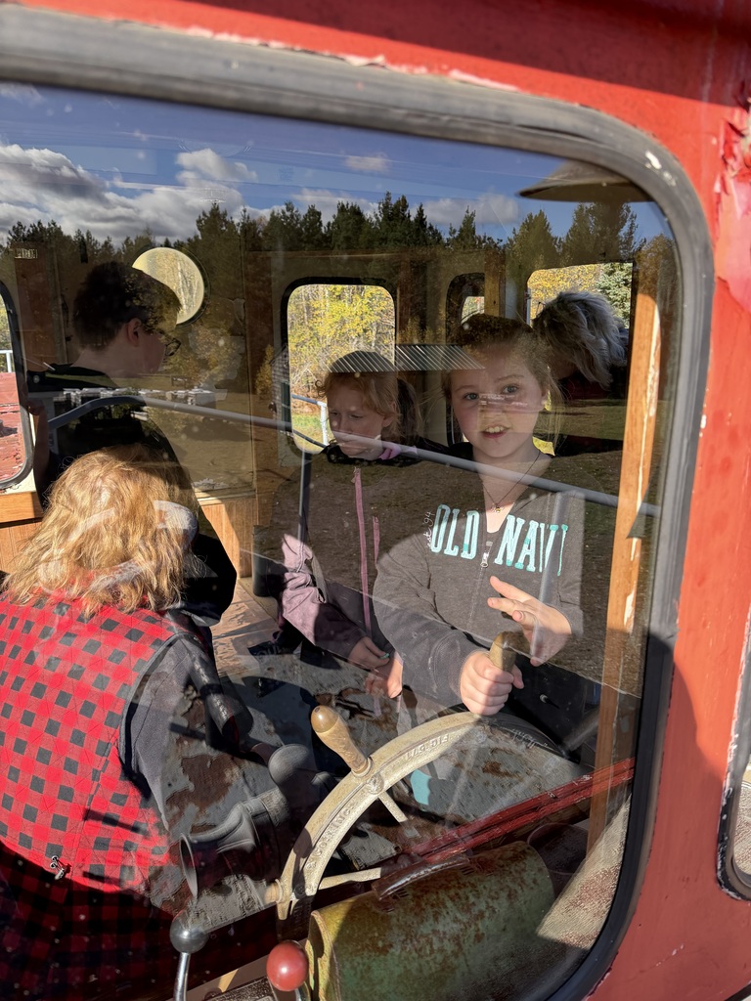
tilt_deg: -14.5
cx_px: 376
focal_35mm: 24
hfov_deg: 56.8
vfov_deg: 71.6
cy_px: 500
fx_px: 694
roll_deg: -1.2
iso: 100
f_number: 1.78
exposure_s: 1/1018
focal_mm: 6.76
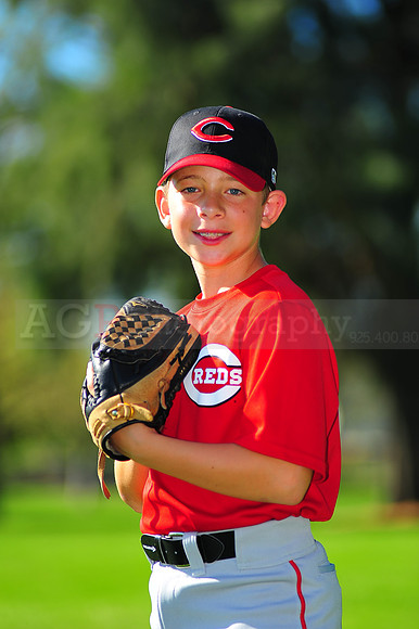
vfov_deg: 11.4
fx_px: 3146
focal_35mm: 180
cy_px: 314
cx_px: 210
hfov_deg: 7.6
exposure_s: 1/1250
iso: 200
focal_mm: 180
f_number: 3.5
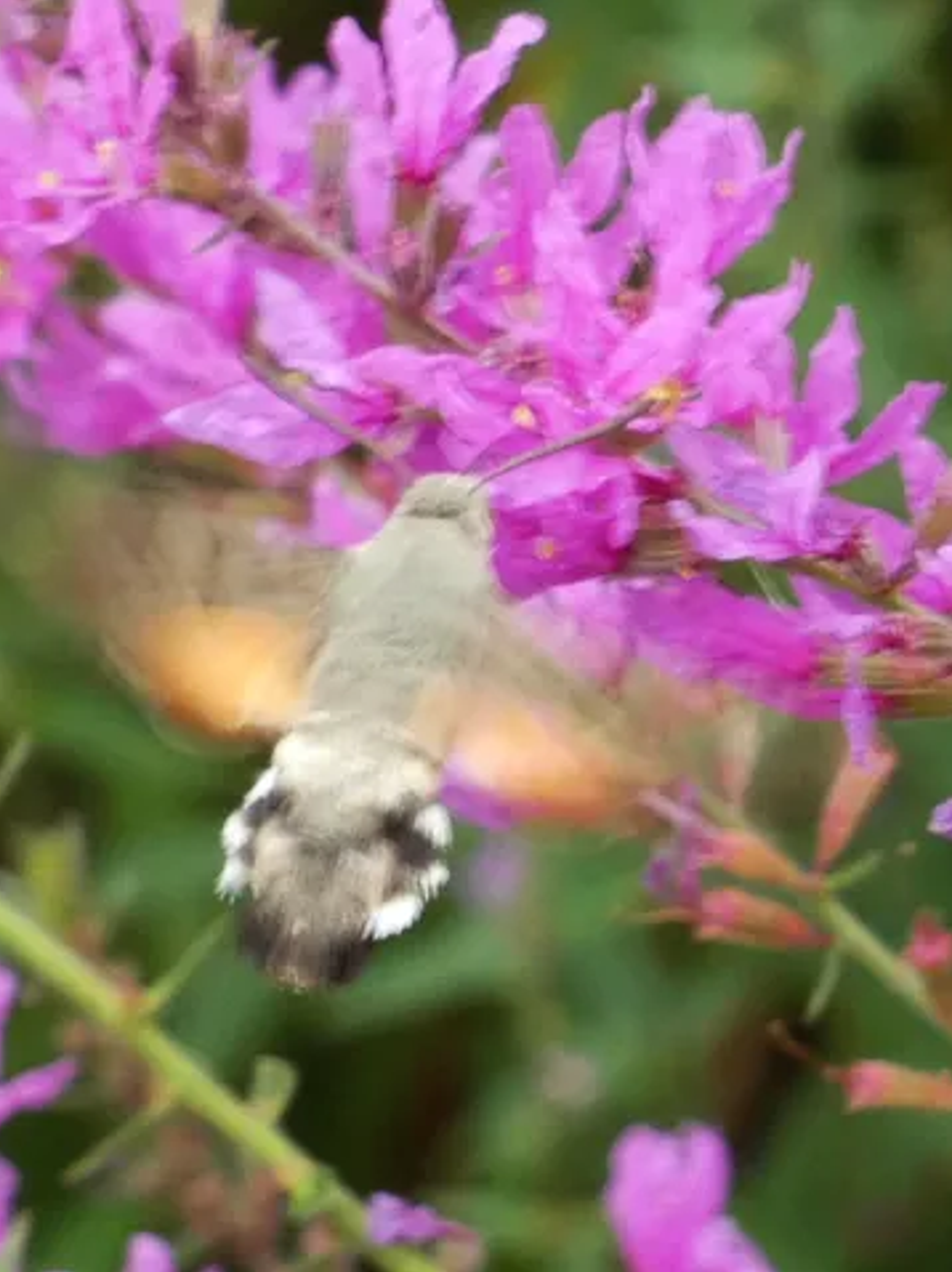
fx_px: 19672
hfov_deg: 2.8
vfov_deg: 3.7
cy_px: 636
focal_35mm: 536
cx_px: 468
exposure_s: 1/80
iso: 320
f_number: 5.6
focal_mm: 71.7
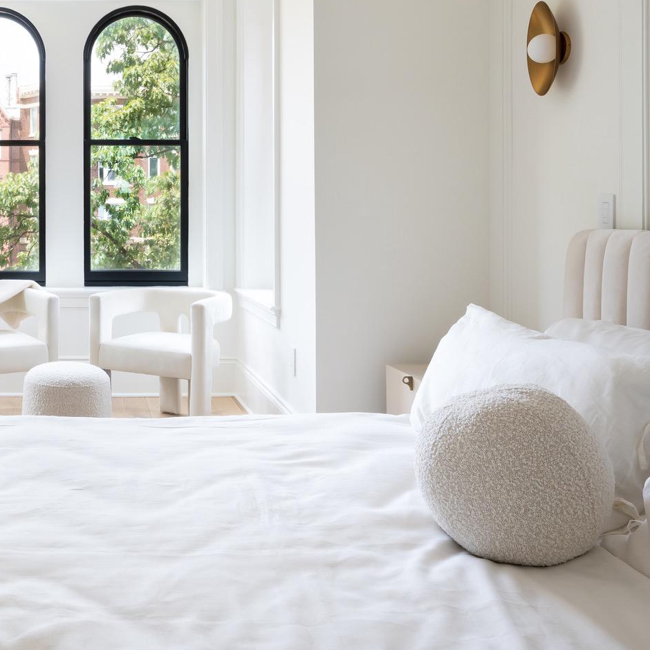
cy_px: 198
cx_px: 49
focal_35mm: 37
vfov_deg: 44.0
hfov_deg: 41.0
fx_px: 786
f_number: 14
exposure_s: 1/200
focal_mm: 20
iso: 800
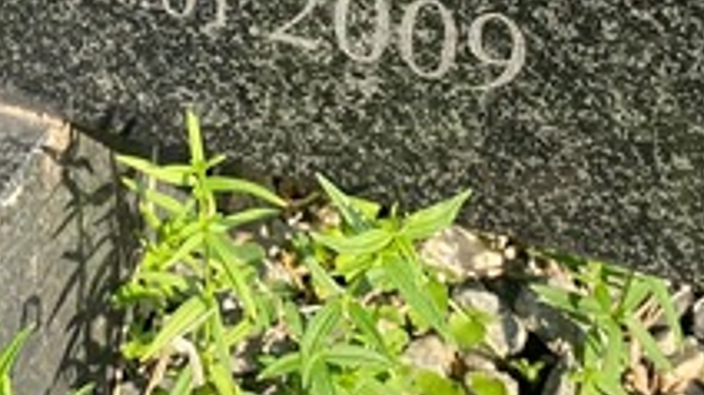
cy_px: -375
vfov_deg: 10.5
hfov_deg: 19.5
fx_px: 1996
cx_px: 27
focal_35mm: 107
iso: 32
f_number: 1.8
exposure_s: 1/981
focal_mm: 4.25
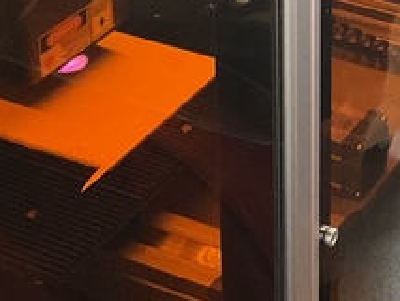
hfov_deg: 17.3
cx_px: 464
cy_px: -141
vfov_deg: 12.9
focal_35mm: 109
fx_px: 1260
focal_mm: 3
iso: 250
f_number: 1.8
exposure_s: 1/40
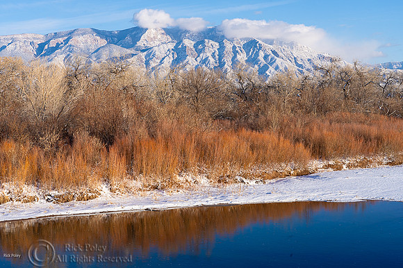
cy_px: 131
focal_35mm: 58
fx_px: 651
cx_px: 194
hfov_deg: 34.4
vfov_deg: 23.3
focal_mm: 56
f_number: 16
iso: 250
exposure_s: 1/125
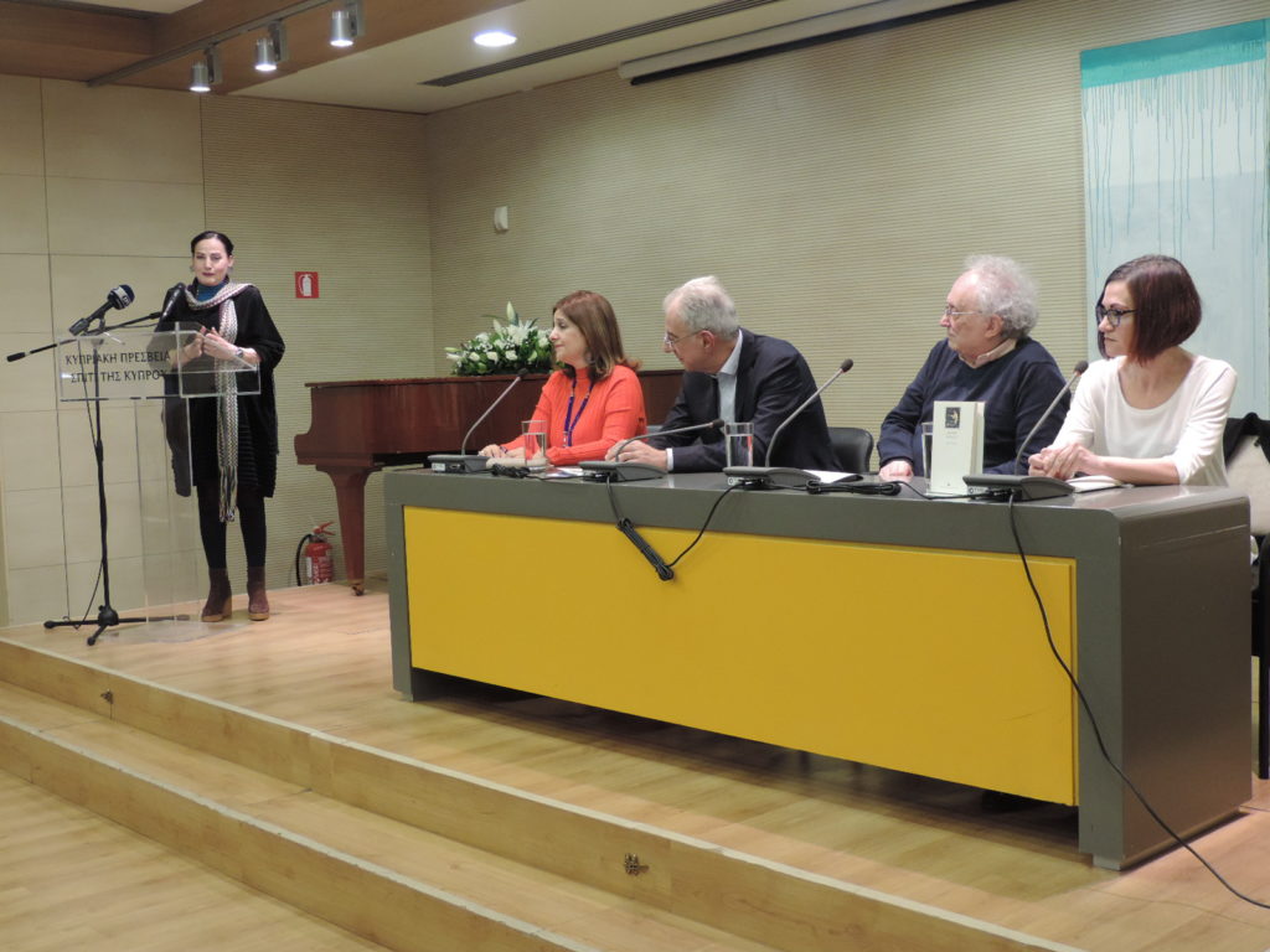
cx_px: 635
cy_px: 476
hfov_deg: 43.9
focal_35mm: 43
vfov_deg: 33.6
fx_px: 1578
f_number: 3.4
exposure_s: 1/25
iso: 400
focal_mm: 7.6
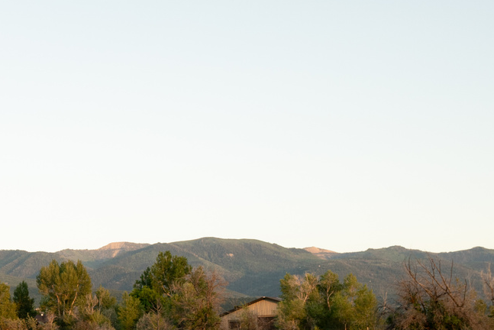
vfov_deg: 17.5
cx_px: -64
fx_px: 1071
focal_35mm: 78
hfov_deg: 24.1
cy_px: 144
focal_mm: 24
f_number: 4
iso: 200
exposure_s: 1/200
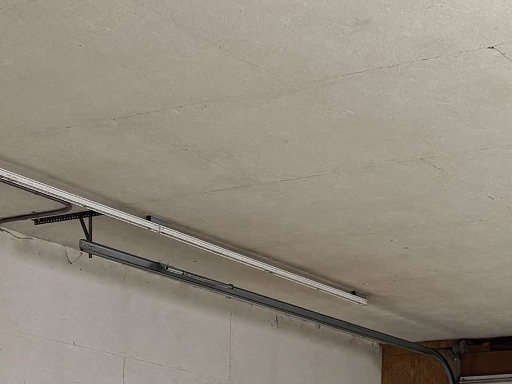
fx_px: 1302
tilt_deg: +0.6
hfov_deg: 20.7
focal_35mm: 88
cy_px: 567
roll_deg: -1.2
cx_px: 620
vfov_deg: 15.5
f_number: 1.6
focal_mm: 5.96
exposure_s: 1/60
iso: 200
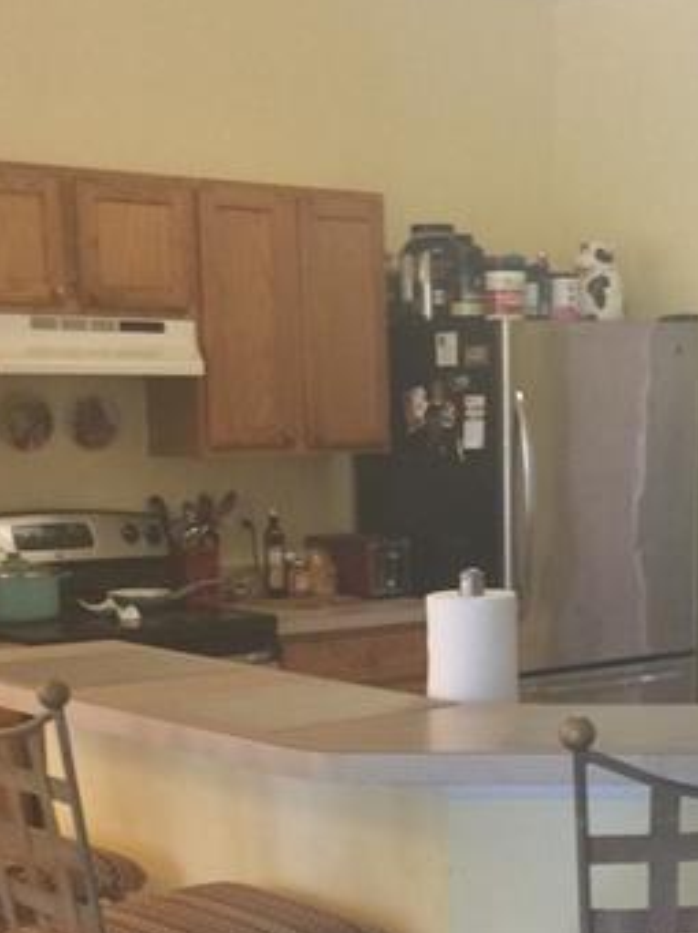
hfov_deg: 20.2
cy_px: 818
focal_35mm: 72
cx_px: 532
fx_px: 1939
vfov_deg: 26.3
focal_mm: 3.3
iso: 80
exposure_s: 1/24
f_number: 2.4
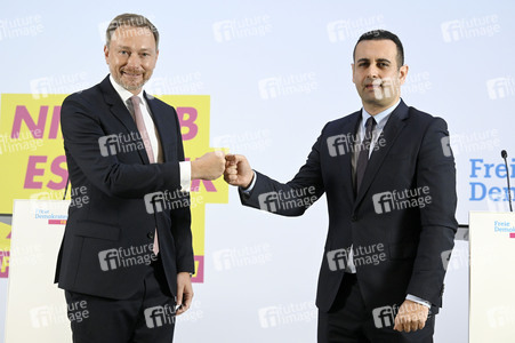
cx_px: 258
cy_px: 172
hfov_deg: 28.9
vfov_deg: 19.4
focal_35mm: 70
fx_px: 1001
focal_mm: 70
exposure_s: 1/320
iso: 5000
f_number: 5.6
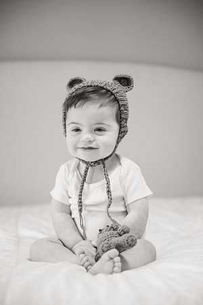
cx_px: 102
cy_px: 152
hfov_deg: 21.9
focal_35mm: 62
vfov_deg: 32.4
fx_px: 524
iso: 1600
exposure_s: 1/160
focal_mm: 62
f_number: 3.2
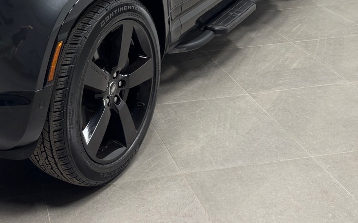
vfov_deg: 20.1
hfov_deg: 33.0
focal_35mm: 60
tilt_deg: -13.6
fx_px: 585
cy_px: -56
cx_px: 66
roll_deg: +2.3
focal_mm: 5.96
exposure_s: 1/125
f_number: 1.6
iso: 40
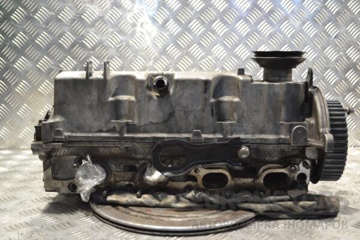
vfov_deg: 30.8
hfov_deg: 45.0
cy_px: 120
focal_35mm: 44
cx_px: 180
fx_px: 435
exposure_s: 1/60
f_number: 4.5
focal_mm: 29
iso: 720
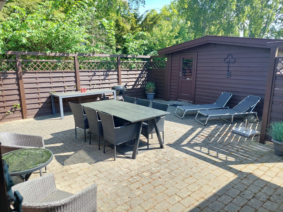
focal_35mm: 25
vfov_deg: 54.9
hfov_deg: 69.4
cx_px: 142
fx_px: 204
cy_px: 106
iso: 40
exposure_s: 1/315
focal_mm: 5.23
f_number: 1.8
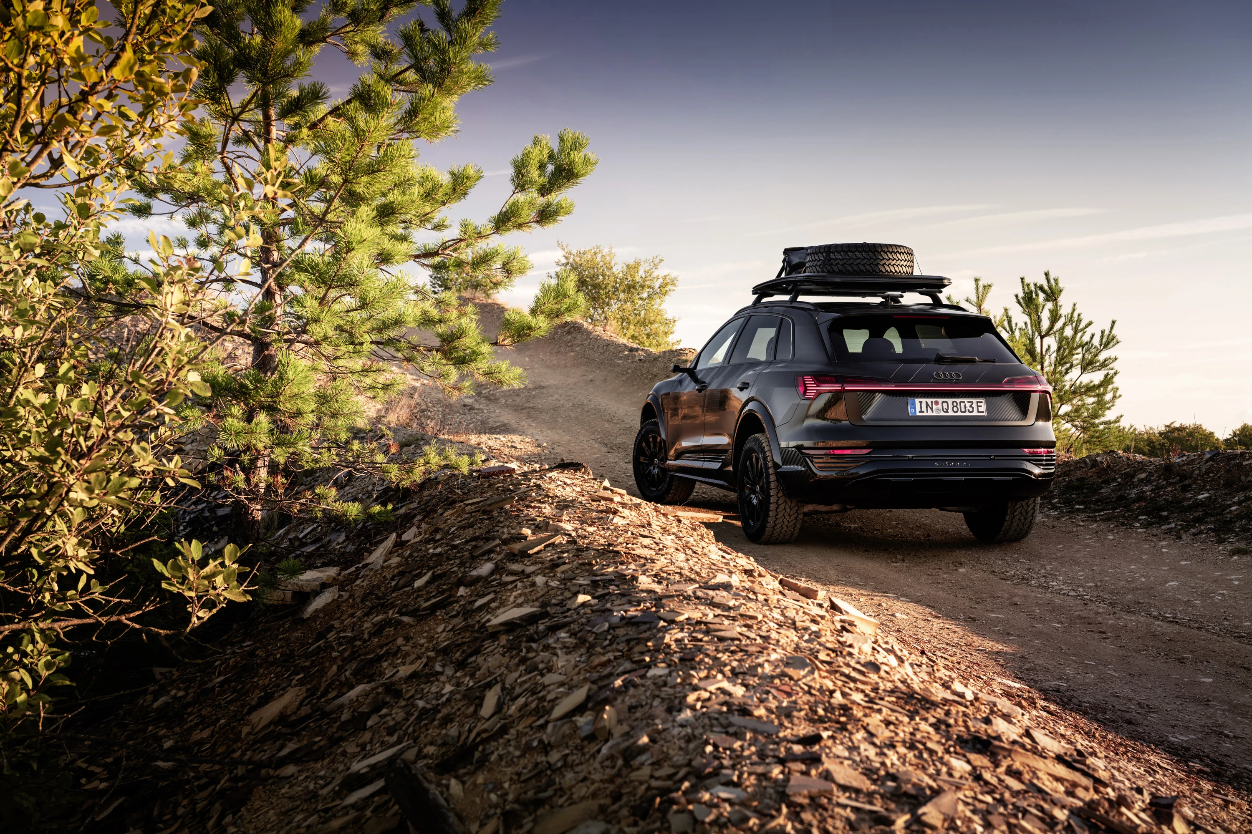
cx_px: 626
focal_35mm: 40
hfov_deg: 48.5
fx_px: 1391
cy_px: 417
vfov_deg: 33.4
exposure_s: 1/20
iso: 80
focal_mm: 40
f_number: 8
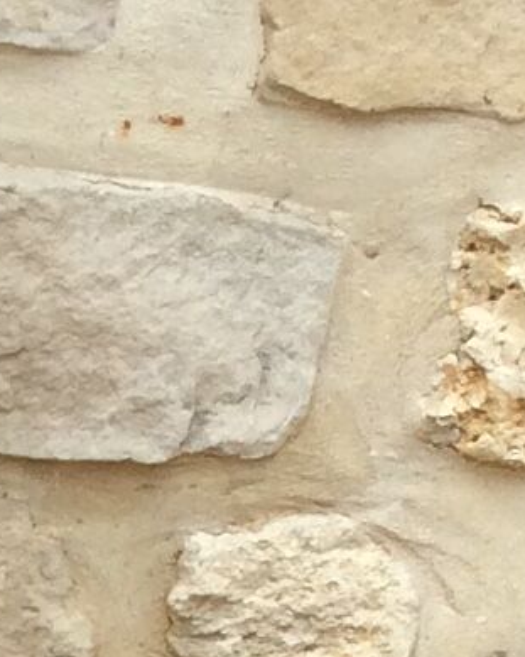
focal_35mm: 208
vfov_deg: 8.8
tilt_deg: -26.6
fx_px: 4041
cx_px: -417
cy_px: 1267
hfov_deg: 7.2
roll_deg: -1.7
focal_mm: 3.3
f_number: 2.4
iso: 32
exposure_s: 1/319
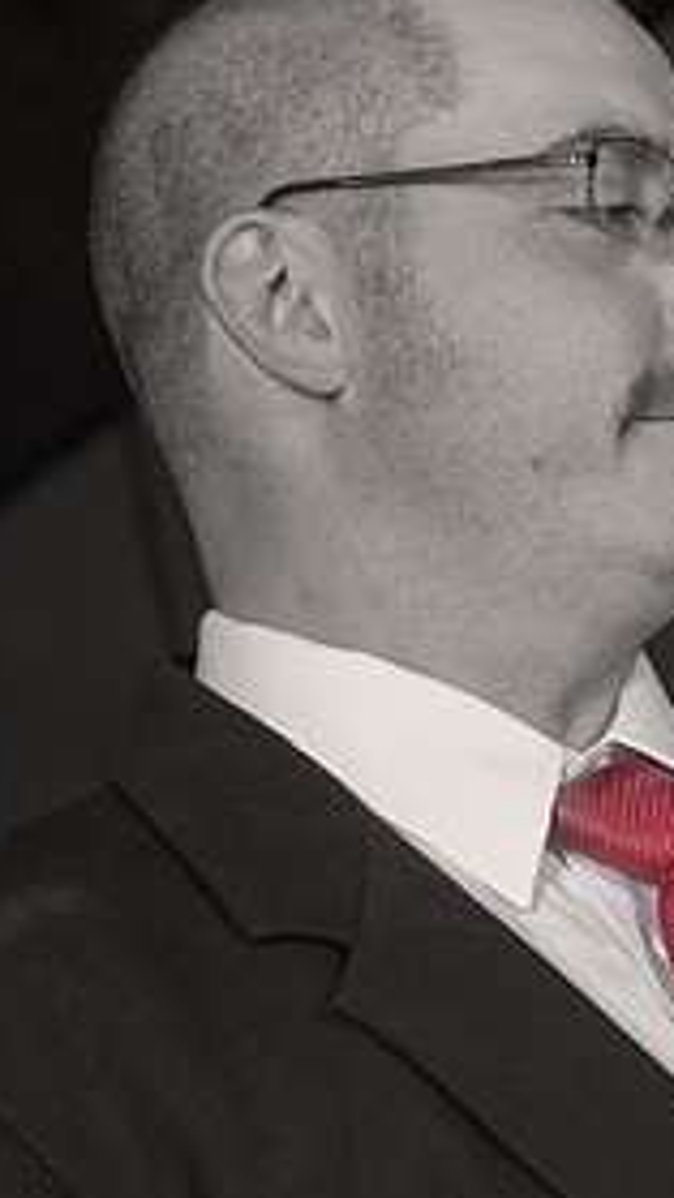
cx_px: 987
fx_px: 3811
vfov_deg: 17.9
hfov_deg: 9.8
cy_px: 582
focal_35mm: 120
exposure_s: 1/160
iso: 100
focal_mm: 55
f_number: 4.5
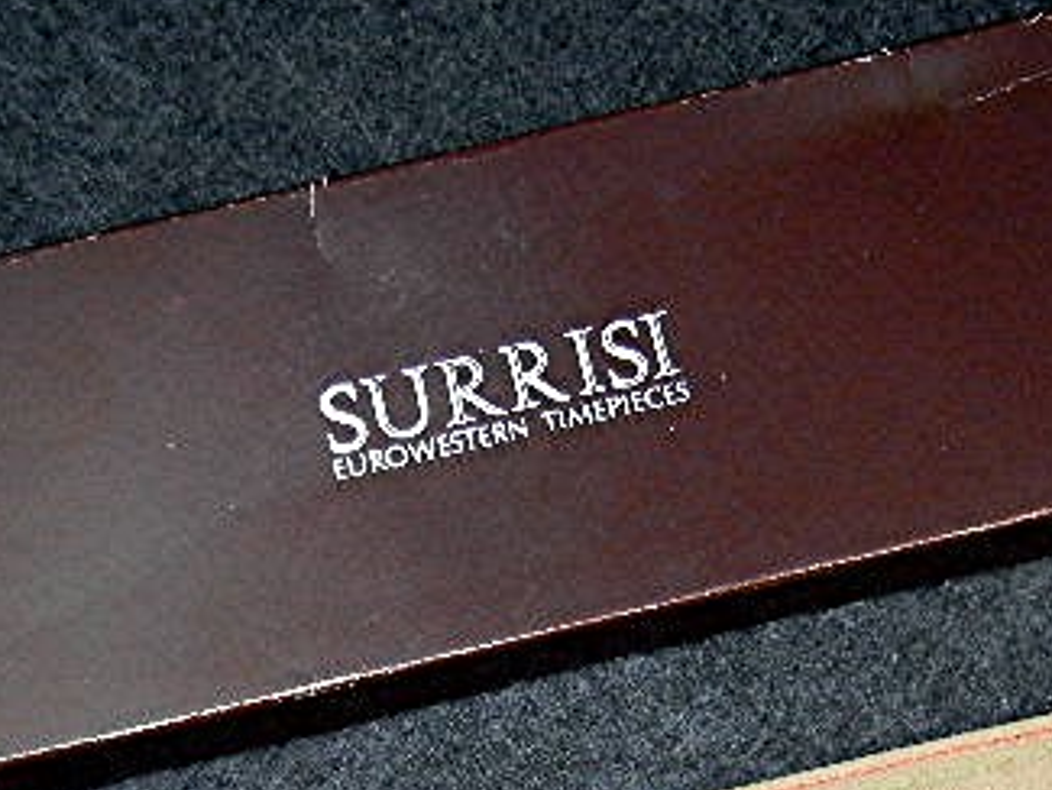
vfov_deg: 24.1
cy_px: 709
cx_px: 550
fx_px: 1794
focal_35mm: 59
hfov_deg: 32.7
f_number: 3.5
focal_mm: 5.4
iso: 663
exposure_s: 1/30
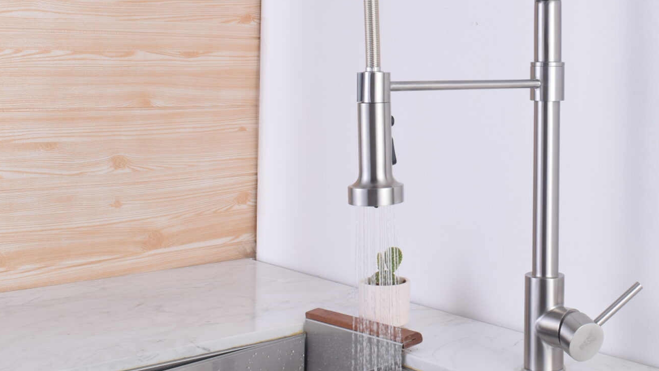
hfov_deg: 32.9
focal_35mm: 62
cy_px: 33
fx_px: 1083
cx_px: 530
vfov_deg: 19.1
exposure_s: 1/160
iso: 100
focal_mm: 20
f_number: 8
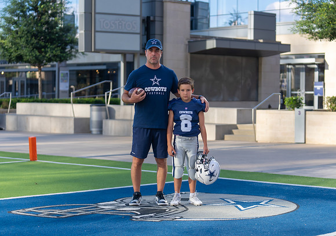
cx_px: 159
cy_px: 118
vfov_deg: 18.3
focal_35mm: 77
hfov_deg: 25.8
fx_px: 732
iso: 100
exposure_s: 1/500
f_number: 2.8
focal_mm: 70
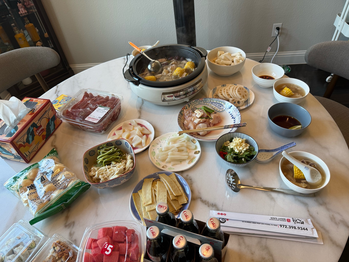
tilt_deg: -45.1
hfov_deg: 71.6
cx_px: 174
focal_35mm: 24
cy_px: 131
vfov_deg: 56.8
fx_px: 242
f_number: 1.78
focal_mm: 6.76
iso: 125
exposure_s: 1/120
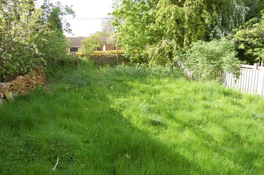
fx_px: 198
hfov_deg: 67.4
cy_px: 88
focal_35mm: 27
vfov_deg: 47.8
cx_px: 132
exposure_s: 1/160
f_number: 6.3
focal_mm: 18
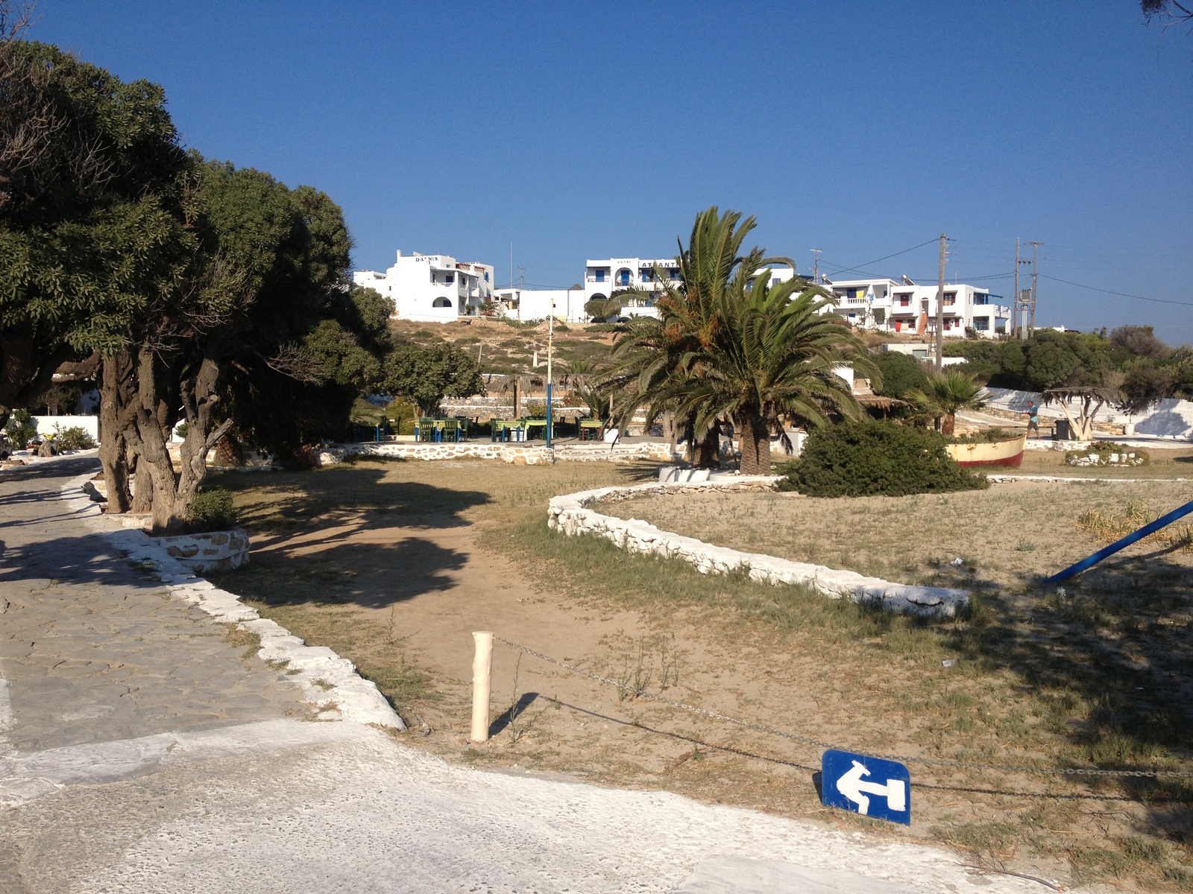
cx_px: 596
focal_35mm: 35
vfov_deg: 40.7
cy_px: 447
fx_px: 1206
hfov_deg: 52.6
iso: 50
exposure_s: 1/2632
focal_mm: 4.28
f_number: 2.4
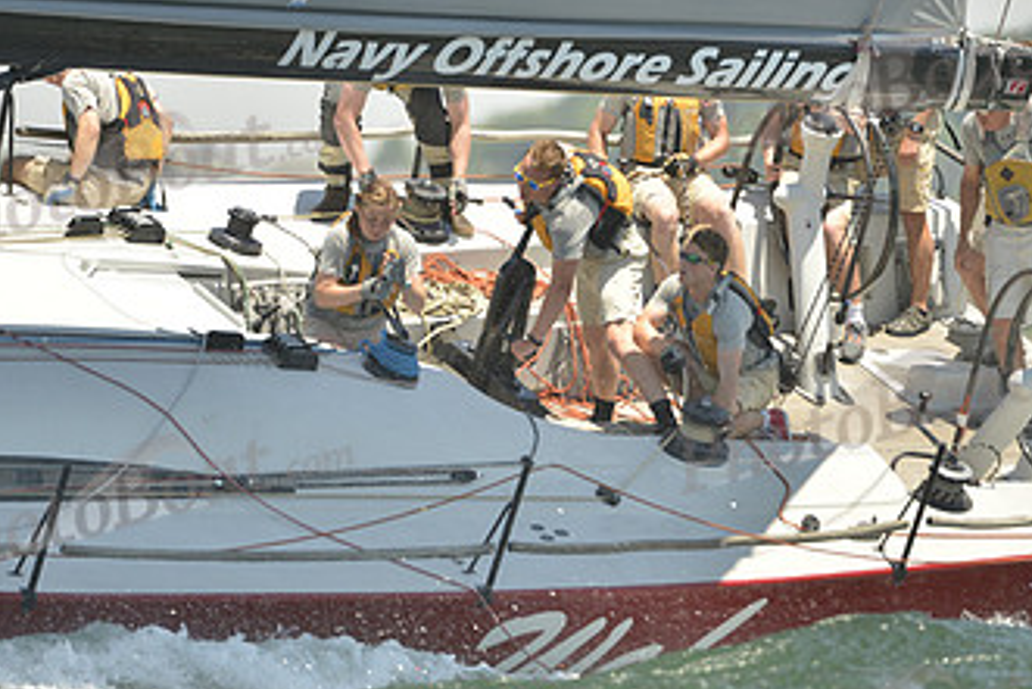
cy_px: 295
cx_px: 518
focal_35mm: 700
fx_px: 20074
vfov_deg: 2.0
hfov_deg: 2.9
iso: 200
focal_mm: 400
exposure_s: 1/800
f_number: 4
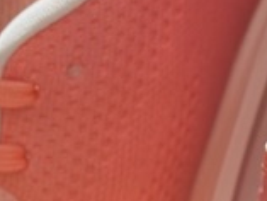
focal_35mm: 366
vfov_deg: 4.0
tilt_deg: -28.4
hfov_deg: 5.4
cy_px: 325
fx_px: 2825
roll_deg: -1.6
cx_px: 284
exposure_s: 1/2410
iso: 80
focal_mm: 6.86
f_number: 1.78
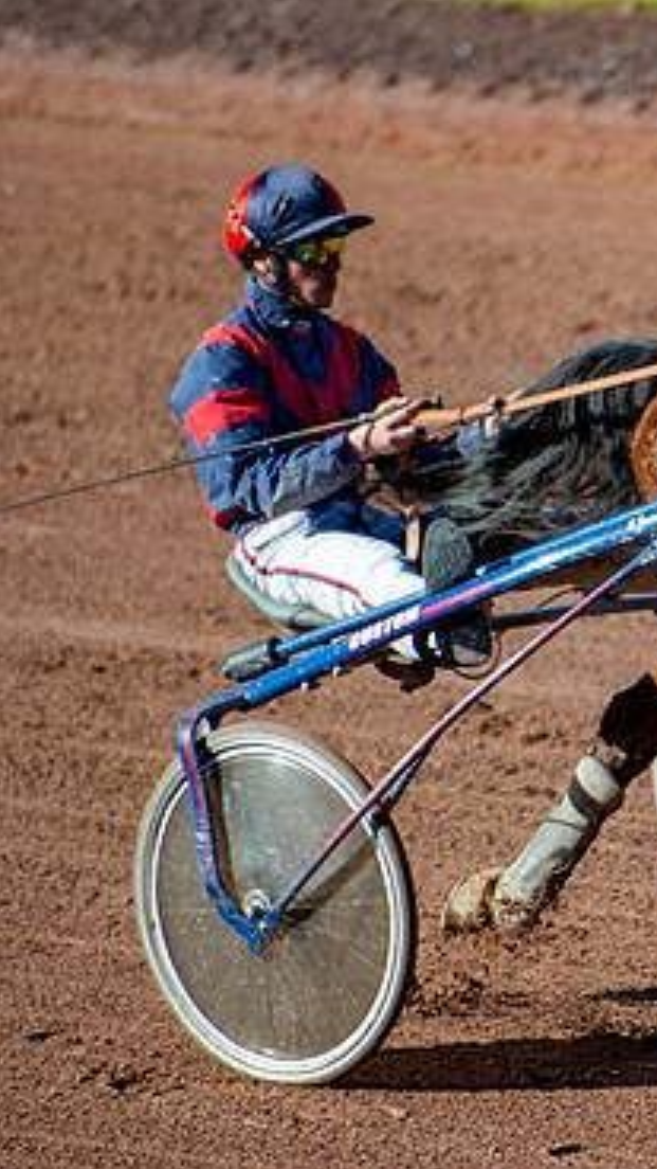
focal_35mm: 479
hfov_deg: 2.5
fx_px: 14835
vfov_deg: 4.5
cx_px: 931
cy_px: 504
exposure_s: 1/1000
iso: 100
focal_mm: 200
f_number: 3.2
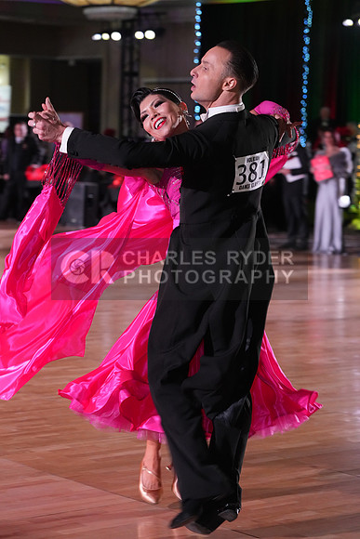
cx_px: 180
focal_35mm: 99
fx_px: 1484
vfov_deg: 20.6
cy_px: 270
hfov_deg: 13.8
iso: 4000
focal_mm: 99
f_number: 5
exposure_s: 1/200
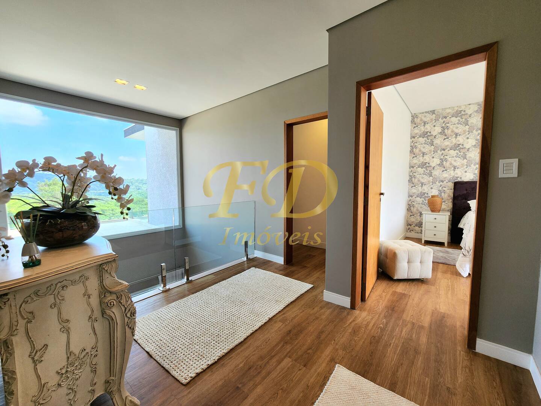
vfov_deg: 89.9
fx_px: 203
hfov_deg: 106.2
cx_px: 270
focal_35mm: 13
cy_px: 203
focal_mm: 2.2
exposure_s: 1/175
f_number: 2.2
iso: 50
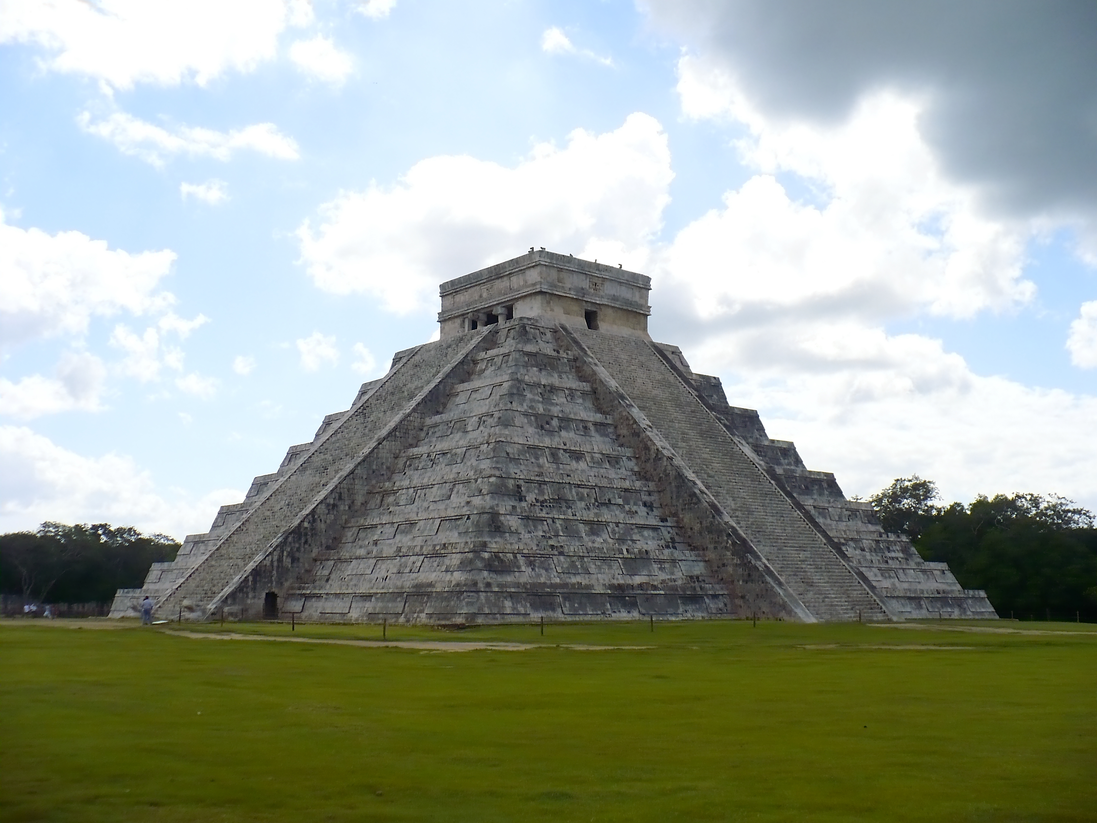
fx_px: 1173
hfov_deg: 50.1
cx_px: 548
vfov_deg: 38.7
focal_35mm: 37
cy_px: 412
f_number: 8
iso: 100
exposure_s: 1/250
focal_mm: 6.1
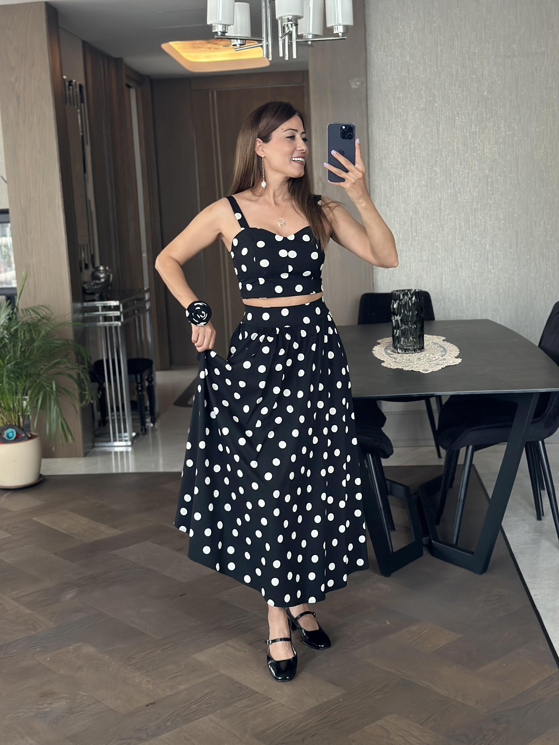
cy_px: 372
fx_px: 1034
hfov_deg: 30.3
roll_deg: +2.9
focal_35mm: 48
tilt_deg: -15.4
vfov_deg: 39.7
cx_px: 280
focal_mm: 6.86
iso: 400
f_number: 1.78
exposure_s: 1/60
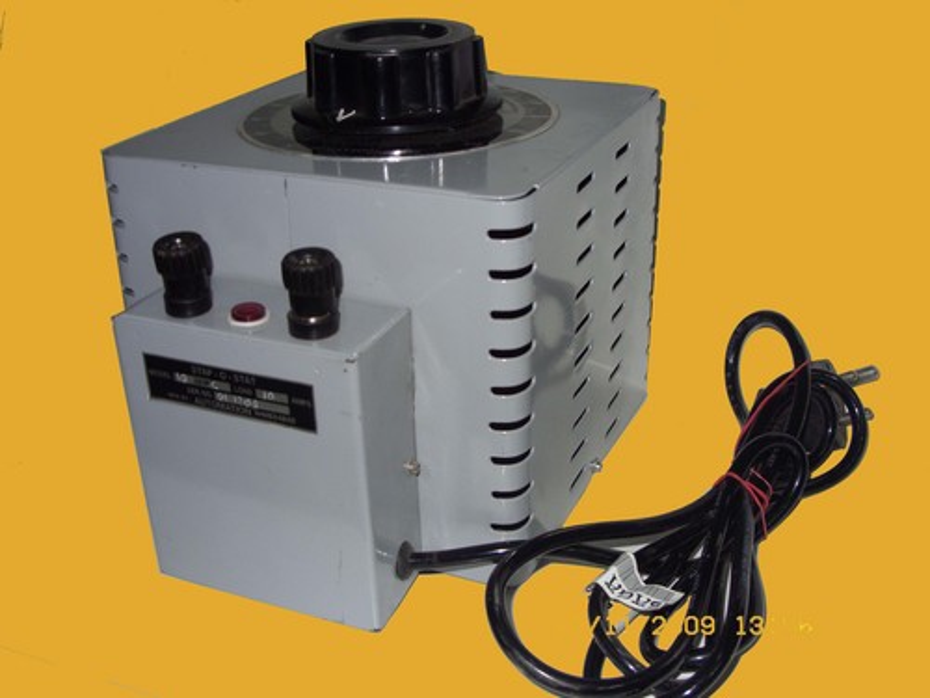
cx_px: 465
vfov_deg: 26.1
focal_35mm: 56
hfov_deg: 34.3
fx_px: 1505
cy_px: 349
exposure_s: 1/42
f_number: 3.1
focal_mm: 9.3
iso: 100
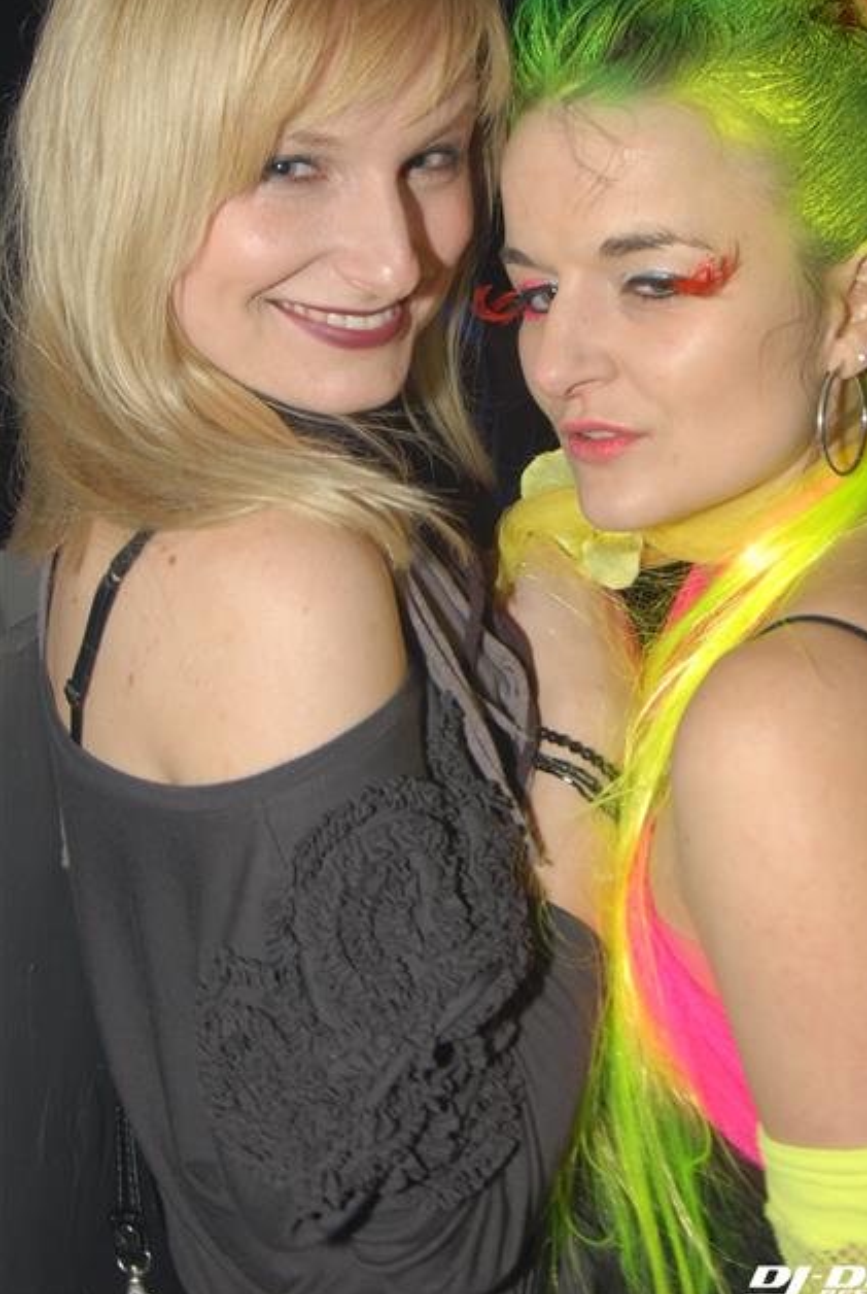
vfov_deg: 44.2
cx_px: 527
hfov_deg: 30.5
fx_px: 1583
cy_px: 511
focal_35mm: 44
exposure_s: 1/5
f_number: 5.6
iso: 200
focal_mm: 24
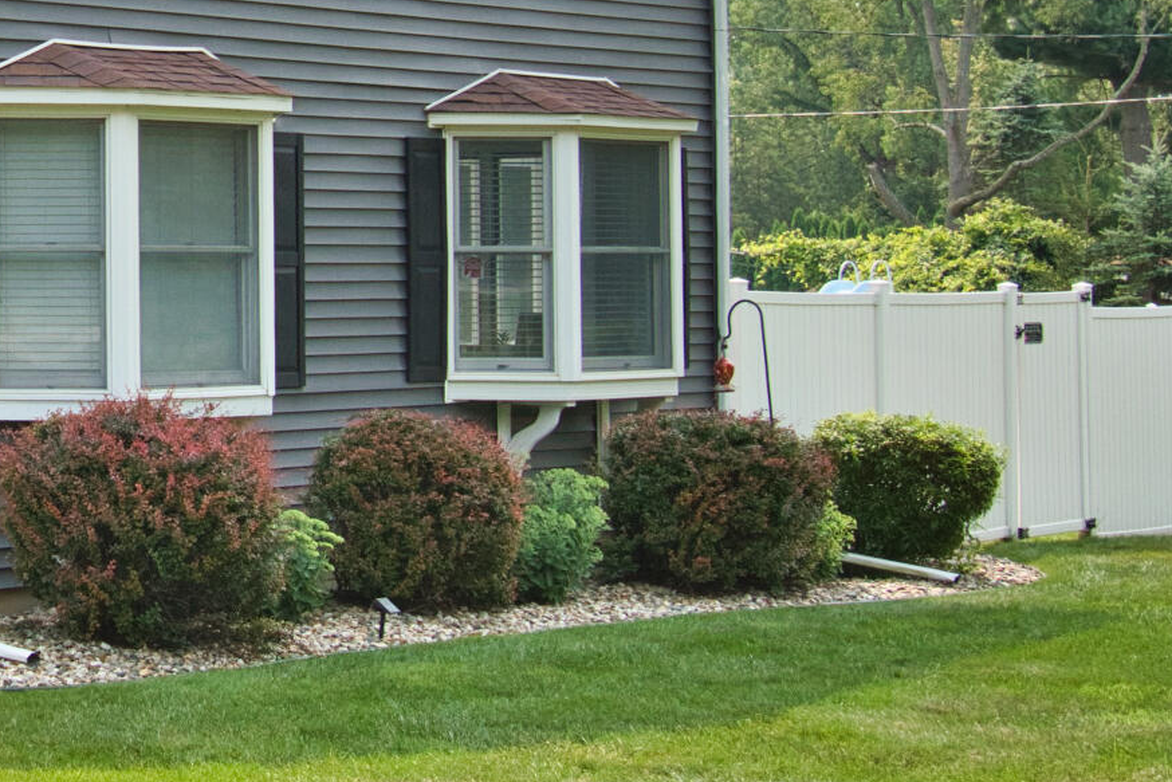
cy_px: 44
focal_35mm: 103
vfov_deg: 13.2
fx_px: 3354
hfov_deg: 18.6
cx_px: -300
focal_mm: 20
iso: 200
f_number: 9
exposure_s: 1/320
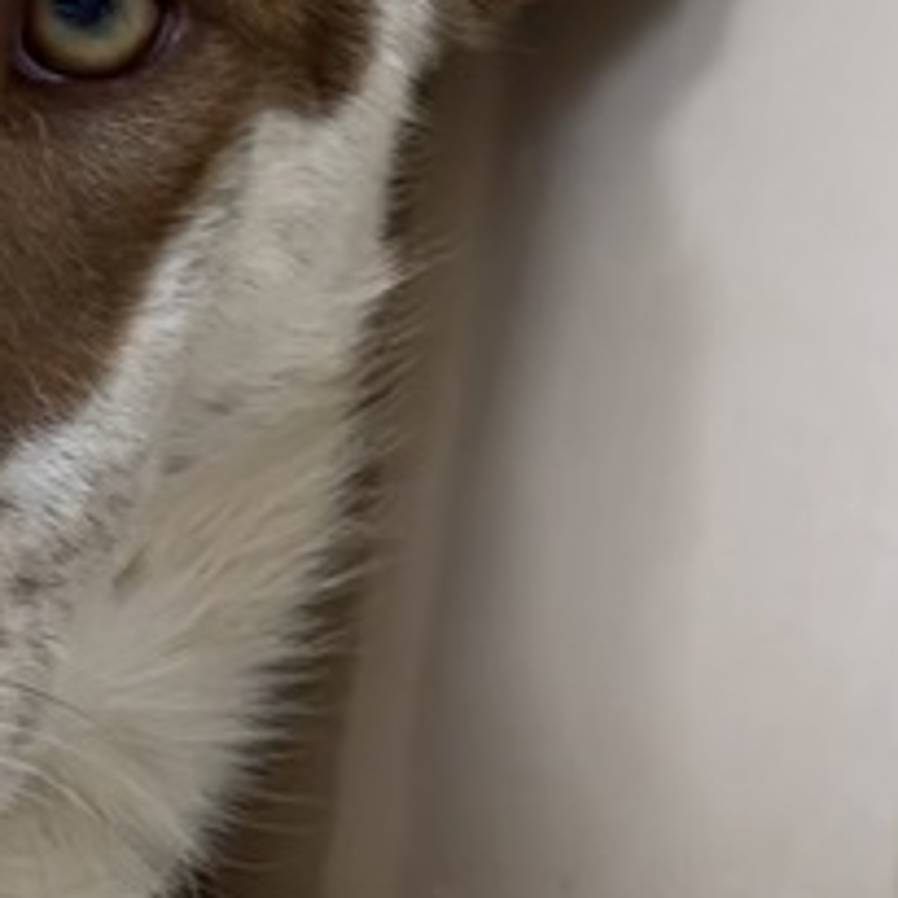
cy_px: -61
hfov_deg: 14.1
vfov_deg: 15.2
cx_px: -635
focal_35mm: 112
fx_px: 3287
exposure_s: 1/95
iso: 125
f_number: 1.6
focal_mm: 5.96
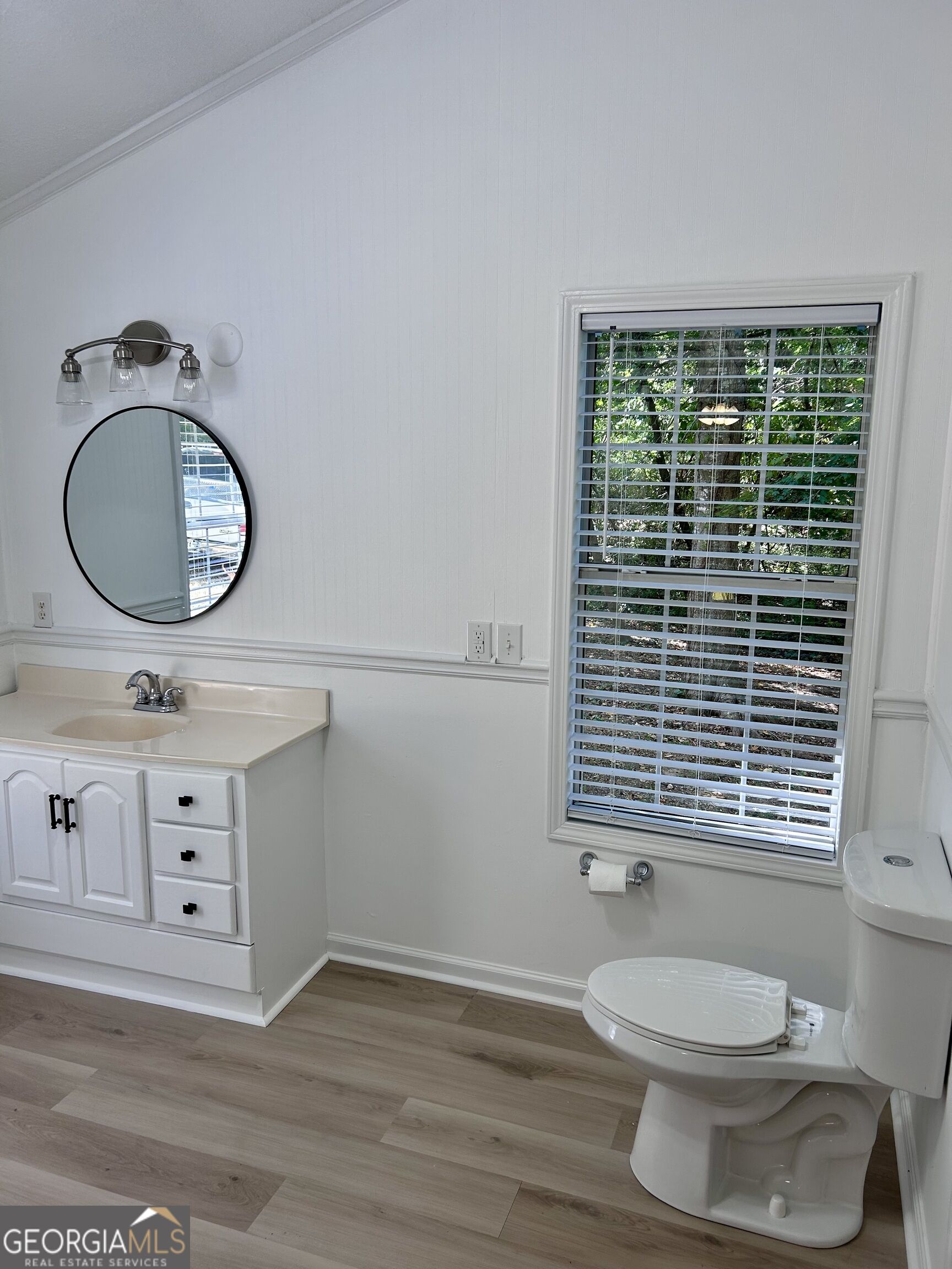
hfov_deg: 53.1
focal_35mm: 26
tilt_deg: -11.3
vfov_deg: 67.3
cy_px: 634
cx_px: 476
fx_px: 953
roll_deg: -0.5
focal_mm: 5.7
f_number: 1.5
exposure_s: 1/120
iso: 50
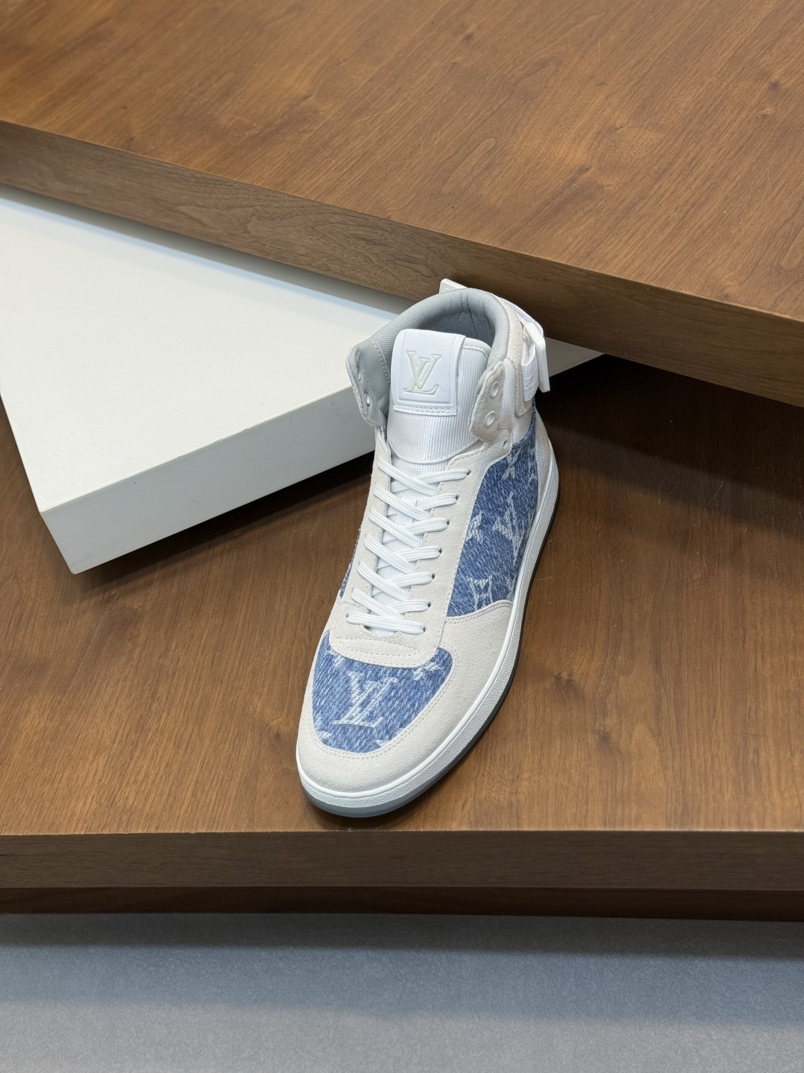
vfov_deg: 39.7
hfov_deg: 30.3
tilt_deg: -47.6
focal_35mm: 48
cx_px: 402
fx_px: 1486
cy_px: 536
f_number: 1.78
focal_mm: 6.76
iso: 50
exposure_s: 1/121
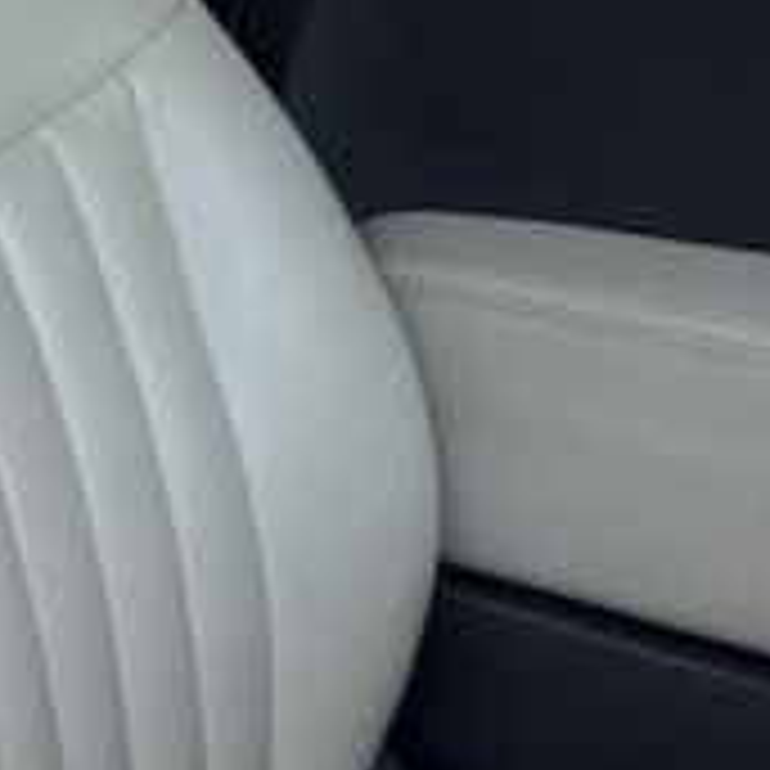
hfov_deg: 12.6
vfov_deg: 13.6
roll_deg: -2.1
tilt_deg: -27.2
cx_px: -585
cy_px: 743
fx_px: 3196
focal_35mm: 127
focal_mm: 6.76
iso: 50
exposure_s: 1/121
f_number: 1.78
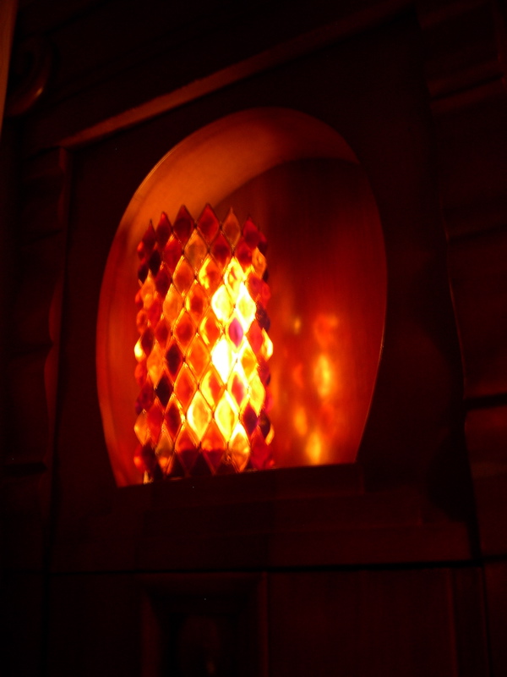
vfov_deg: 49.0
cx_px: 254
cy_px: 338
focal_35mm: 38
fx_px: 742
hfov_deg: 37.7
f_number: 2.8
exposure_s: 1/3.8
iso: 100
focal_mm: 8
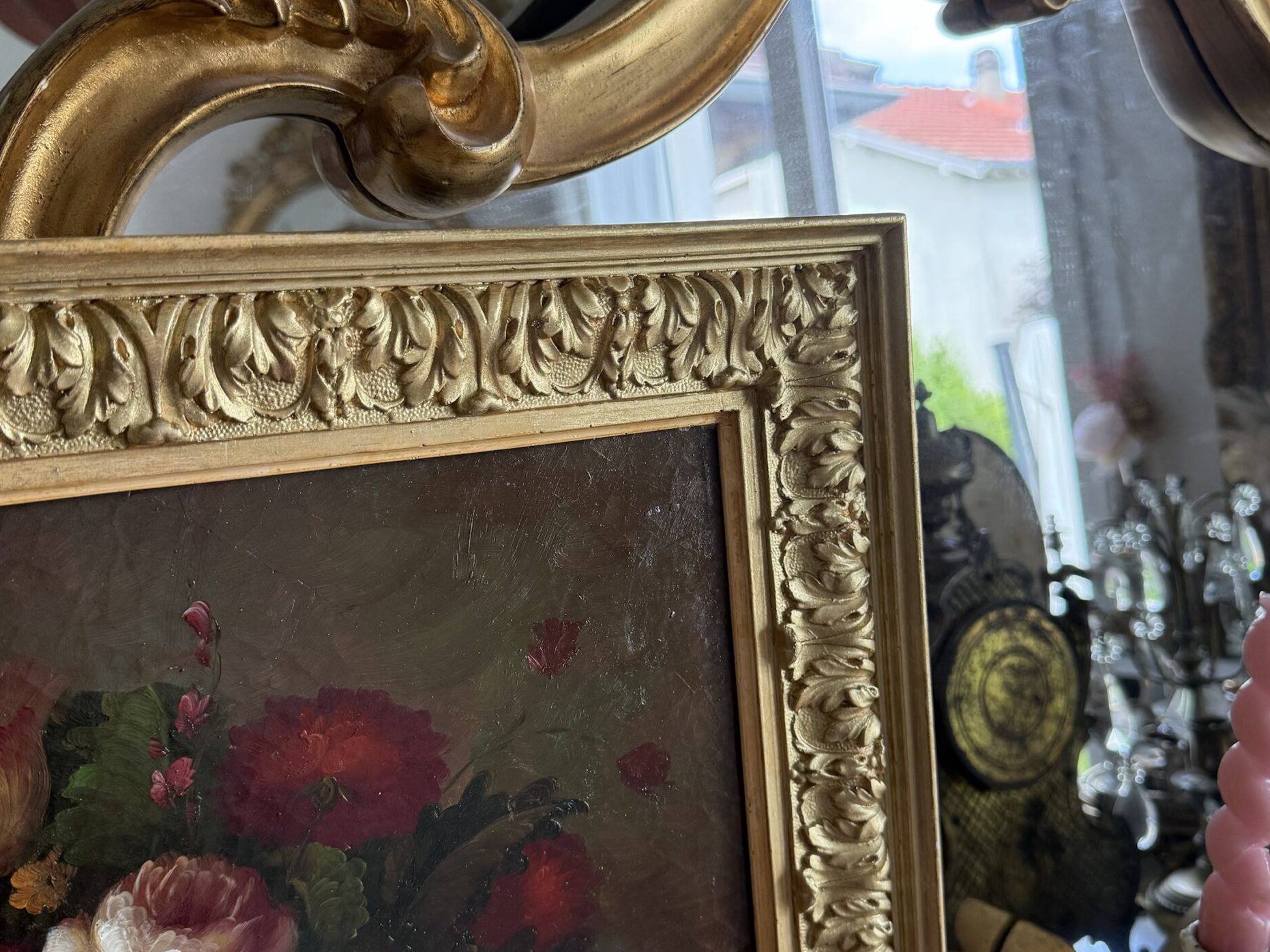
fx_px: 1211
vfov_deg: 42.9
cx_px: 625
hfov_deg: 55.4
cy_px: 513
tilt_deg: -17.2
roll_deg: -0.7
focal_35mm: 33
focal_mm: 6.76
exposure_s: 1/99
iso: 200
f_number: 1.78
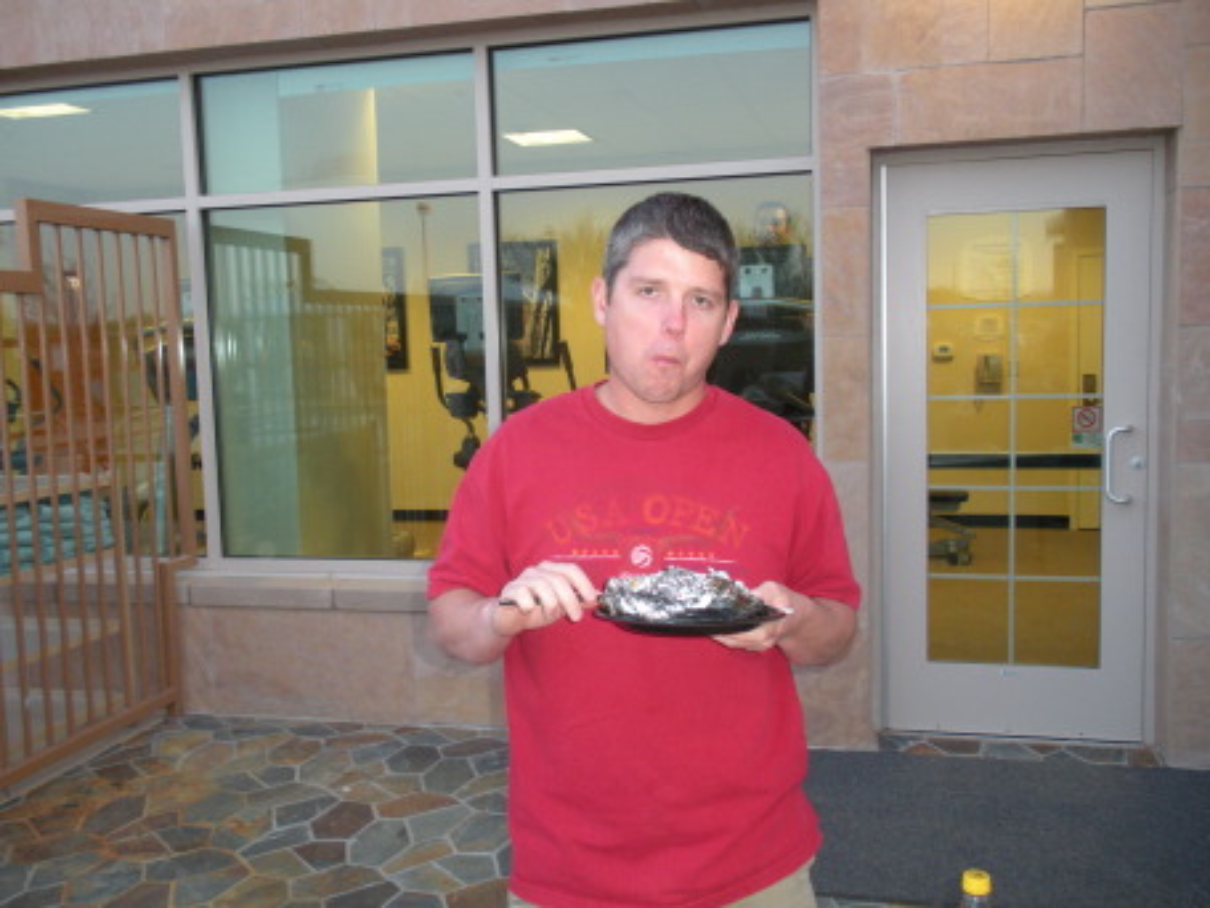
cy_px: 454
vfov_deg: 39.7
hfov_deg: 51.4
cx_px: 605
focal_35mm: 36
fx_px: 1258
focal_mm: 6.3
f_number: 3.5
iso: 243
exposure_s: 1/37.1
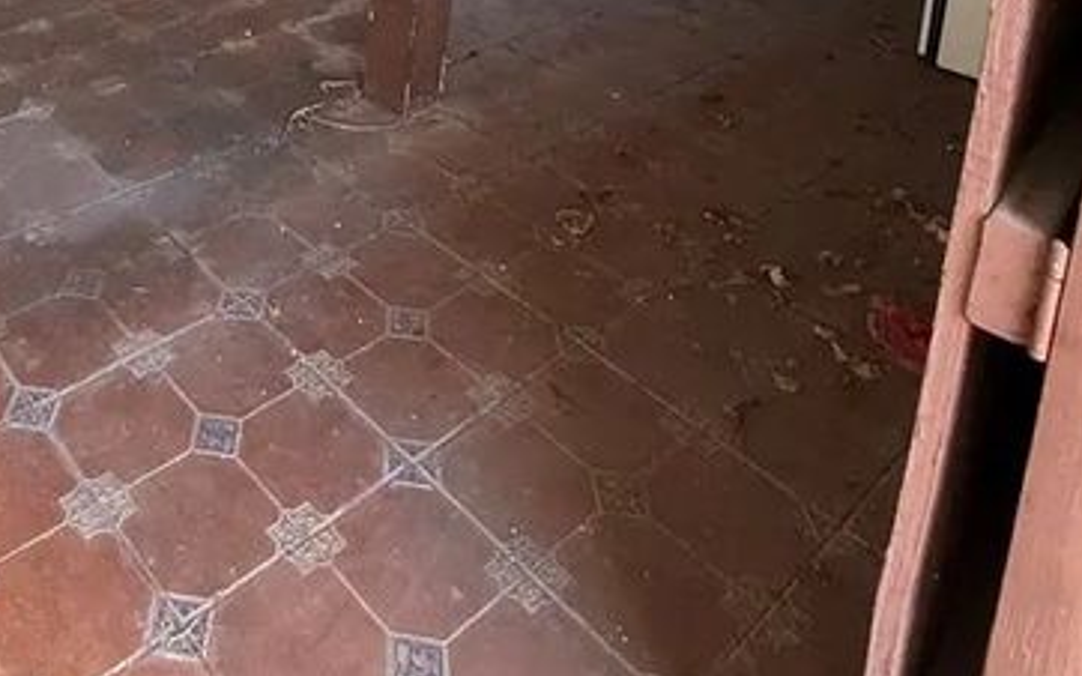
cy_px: -220
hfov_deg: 51.9
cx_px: 221
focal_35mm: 35
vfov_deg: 28.9
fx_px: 1032
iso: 250
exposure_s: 1/99
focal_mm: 2.22
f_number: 2.2
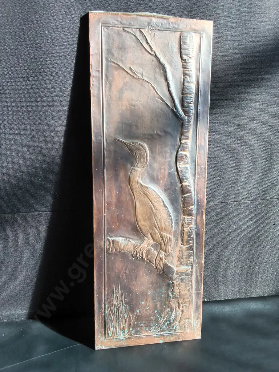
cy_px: 186
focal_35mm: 27
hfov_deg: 51.4
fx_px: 290
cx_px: 140
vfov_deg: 65.3
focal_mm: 2.87
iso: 32
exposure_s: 1/543
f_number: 2
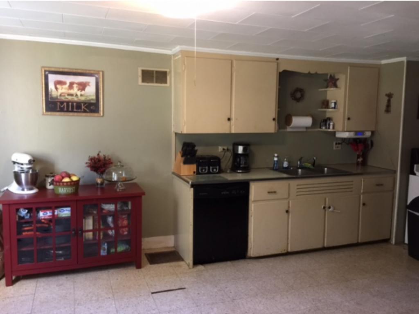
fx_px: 351
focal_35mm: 29
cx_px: 210
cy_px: 157
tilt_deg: -6.3
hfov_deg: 61.6
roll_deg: -1.7
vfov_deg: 48.3
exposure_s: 1/15
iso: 100
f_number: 2.2
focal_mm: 4.15
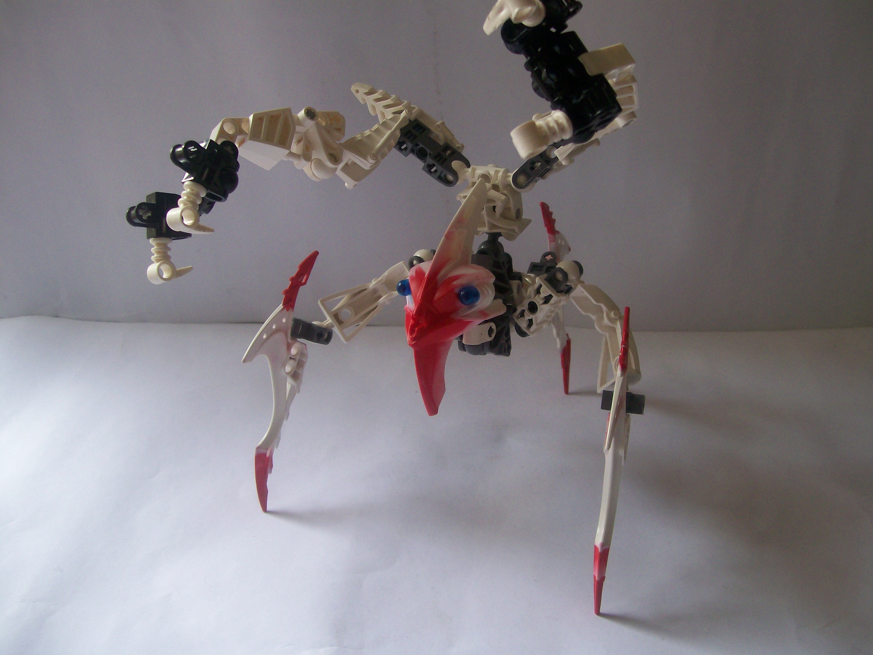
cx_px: 436
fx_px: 908
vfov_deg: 39.7
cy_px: 328
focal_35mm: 36
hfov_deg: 51.4
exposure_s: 1/145
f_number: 2.7
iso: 80
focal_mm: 6
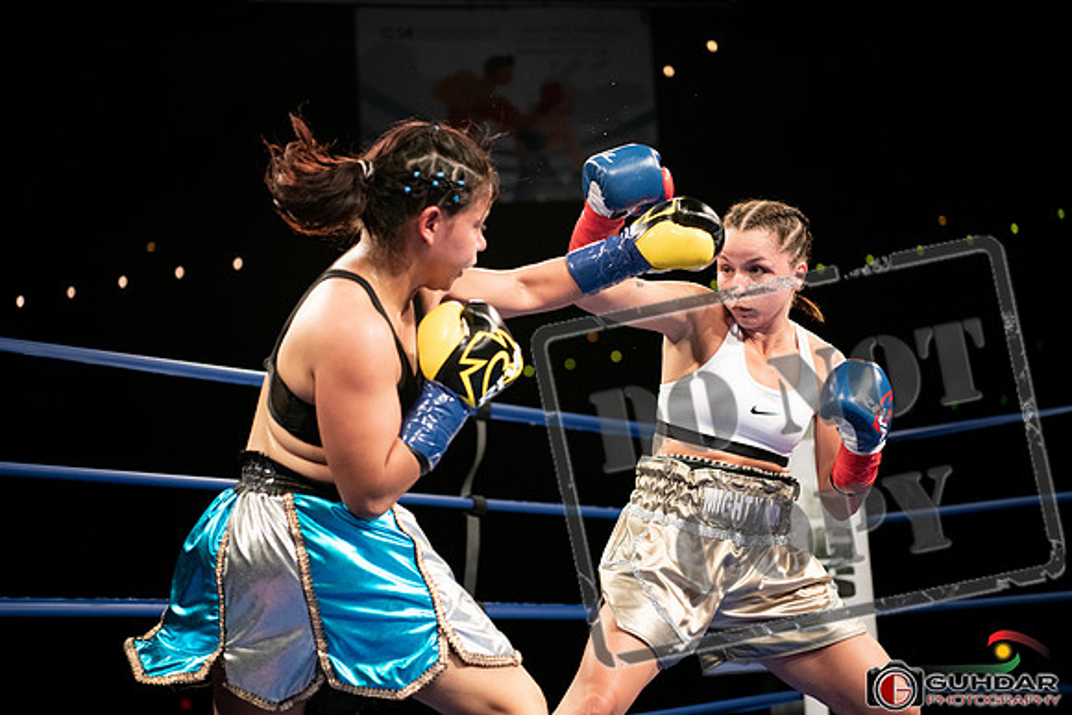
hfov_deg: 28.8
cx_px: 536
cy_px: 358
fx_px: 2085
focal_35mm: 70
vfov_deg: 19.5
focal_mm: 70
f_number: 2.8
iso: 1600
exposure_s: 1/1250
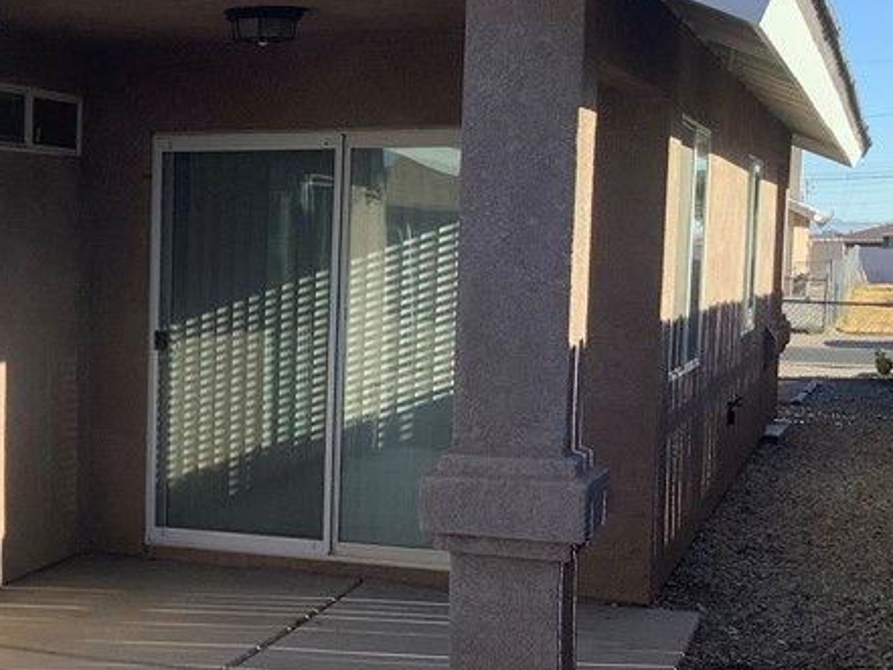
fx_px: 1858
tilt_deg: -6.3
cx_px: -38
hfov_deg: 25.4
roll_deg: +0.7
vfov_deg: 20.4
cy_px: 411
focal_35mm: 72
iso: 25
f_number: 2.4
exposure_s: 1/776
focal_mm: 3.3
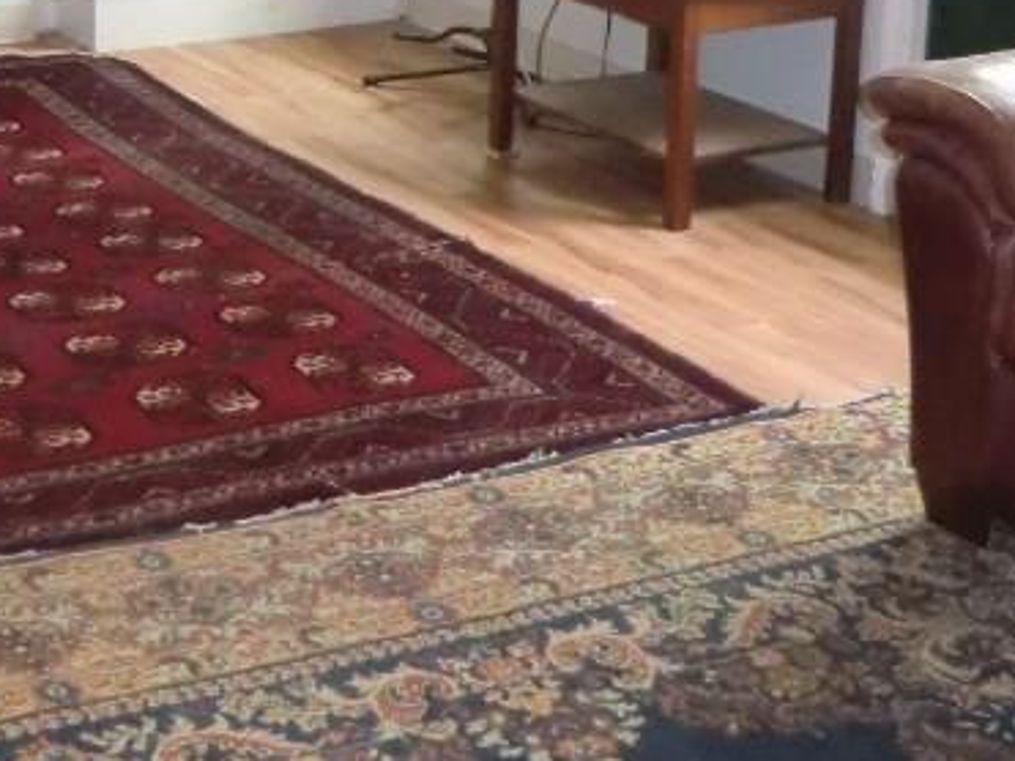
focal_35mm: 80
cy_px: -126
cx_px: 268
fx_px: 2345
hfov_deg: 24.2
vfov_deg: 17.6
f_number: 3.5
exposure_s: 1/30
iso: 800
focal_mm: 5.2
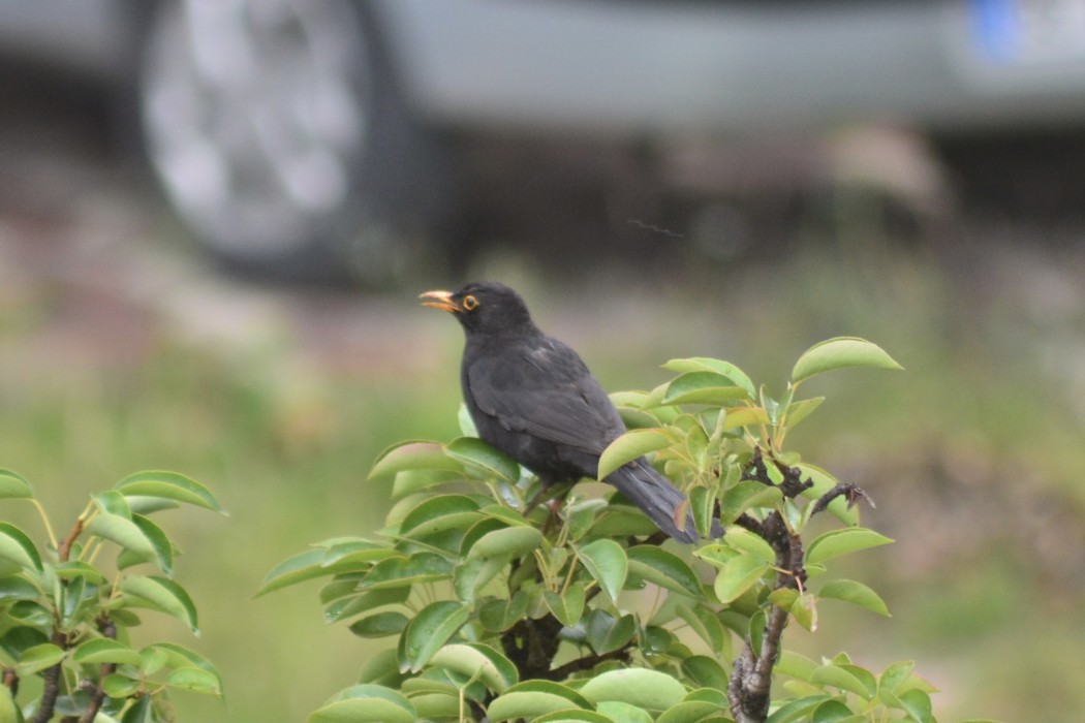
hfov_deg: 4.6
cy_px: 362
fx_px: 13561
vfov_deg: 3.1
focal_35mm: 450
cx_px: 542
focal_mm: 300
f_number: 5.6
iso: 400
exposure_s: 1/80
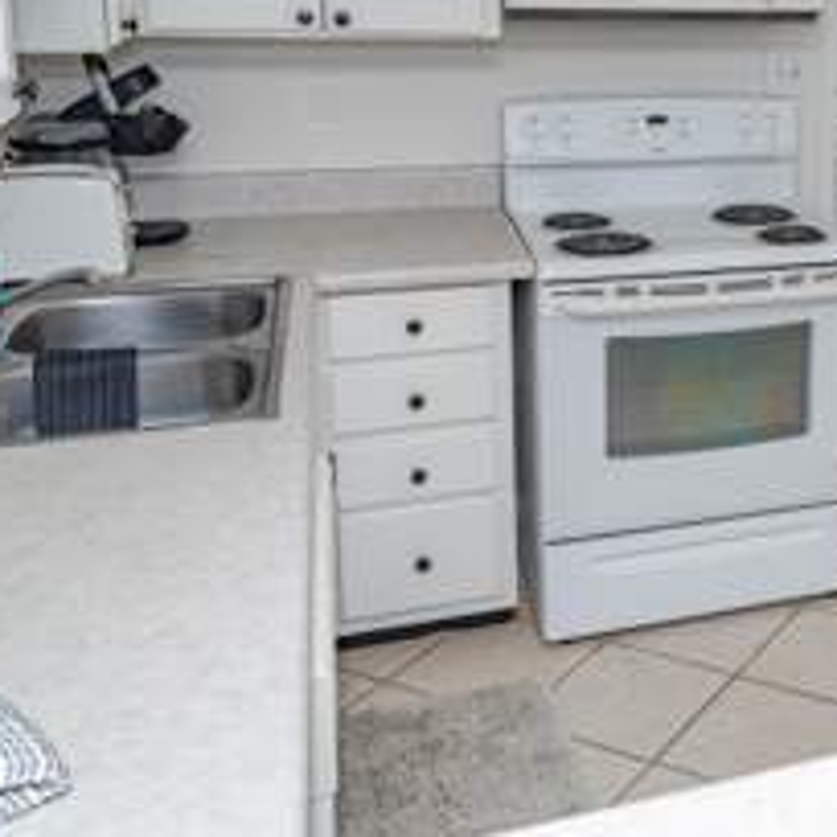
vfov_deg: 34.4
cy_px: 185
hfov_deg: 31.2
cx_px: 931
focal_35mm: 48
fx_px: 1313
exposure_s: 1/125
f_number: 7.1
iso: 400
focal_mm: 24
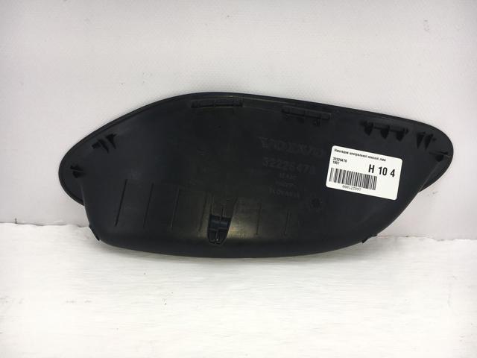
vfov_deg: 48.2
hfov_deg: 61.7
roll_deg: -1.8
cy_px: 179
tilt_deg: -21.4
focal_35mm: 29
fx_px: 400
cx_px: 238
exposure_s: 1/340
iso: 25
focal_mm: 4.15
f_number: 2.2
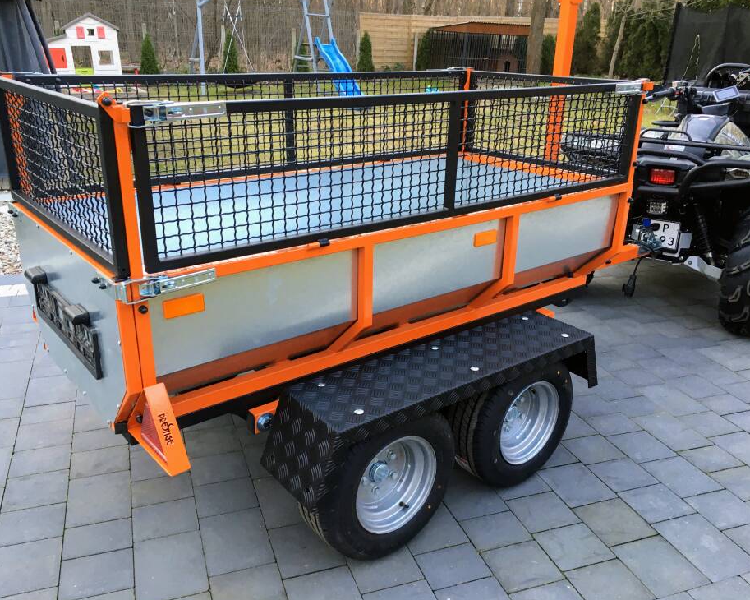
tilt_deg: -20.6
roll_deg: -1.1
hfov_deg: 57.2
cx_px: 381
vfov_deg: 47.1
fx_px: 688
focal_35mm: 31
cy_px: 298
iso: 32
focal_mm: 4.15
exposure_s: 1/33
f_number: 2.2
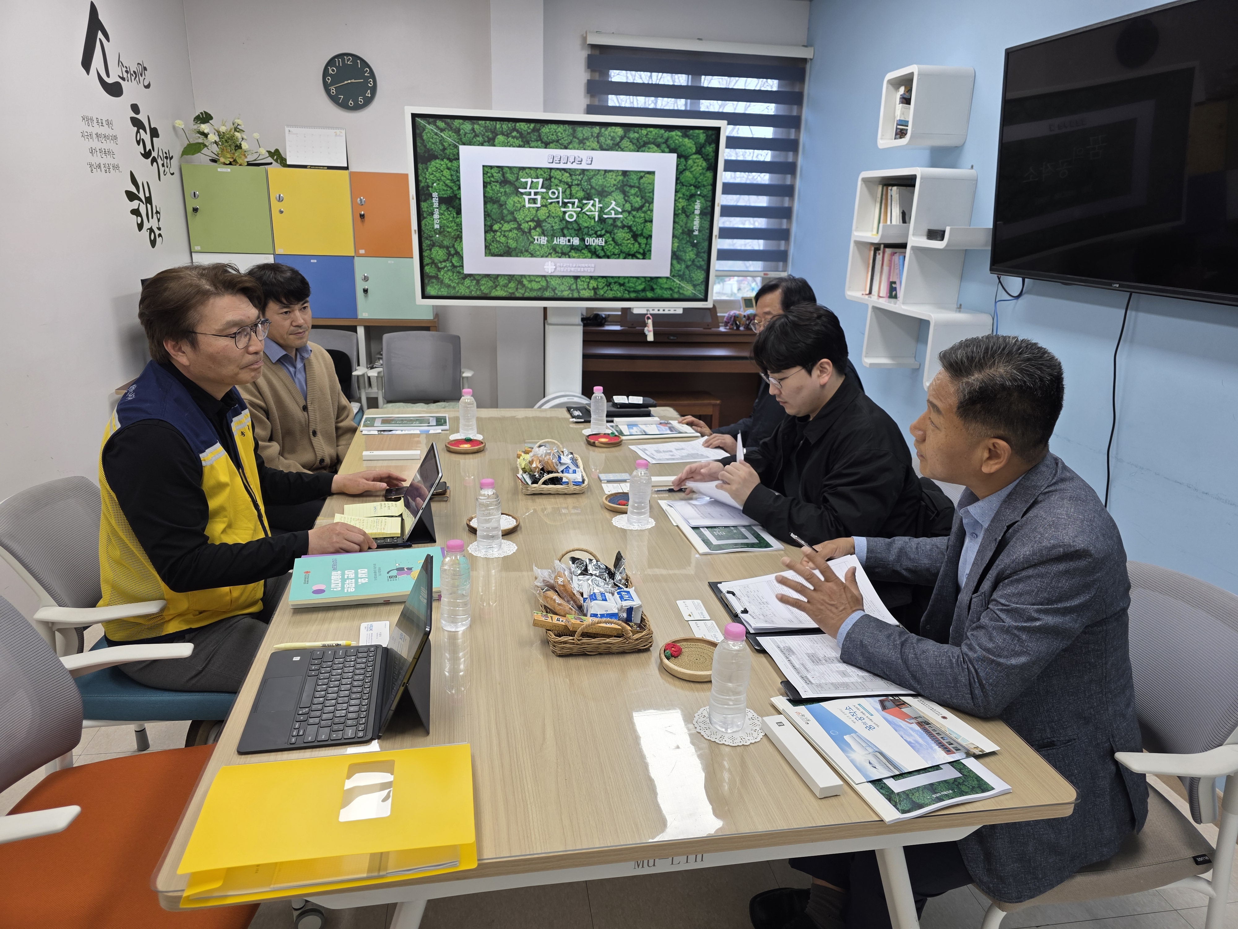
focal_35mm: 23
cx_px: 619
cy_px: 464
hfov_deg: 73.9
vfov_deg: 58.9
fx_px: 823
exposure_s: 1/120
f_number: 1.7
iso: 80
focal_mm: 6.3
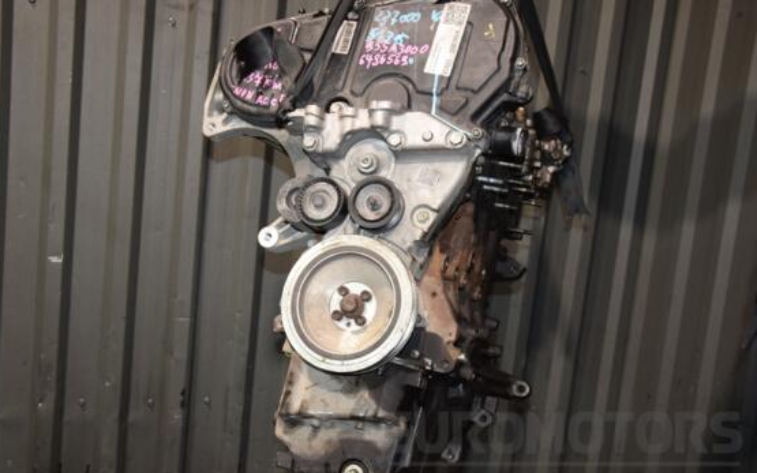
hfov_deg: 46.2
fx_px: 887
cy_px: 251
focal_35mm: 43
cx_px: 359
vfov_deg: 29.9
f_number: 5
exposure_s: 1/60
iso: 800
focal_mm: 26
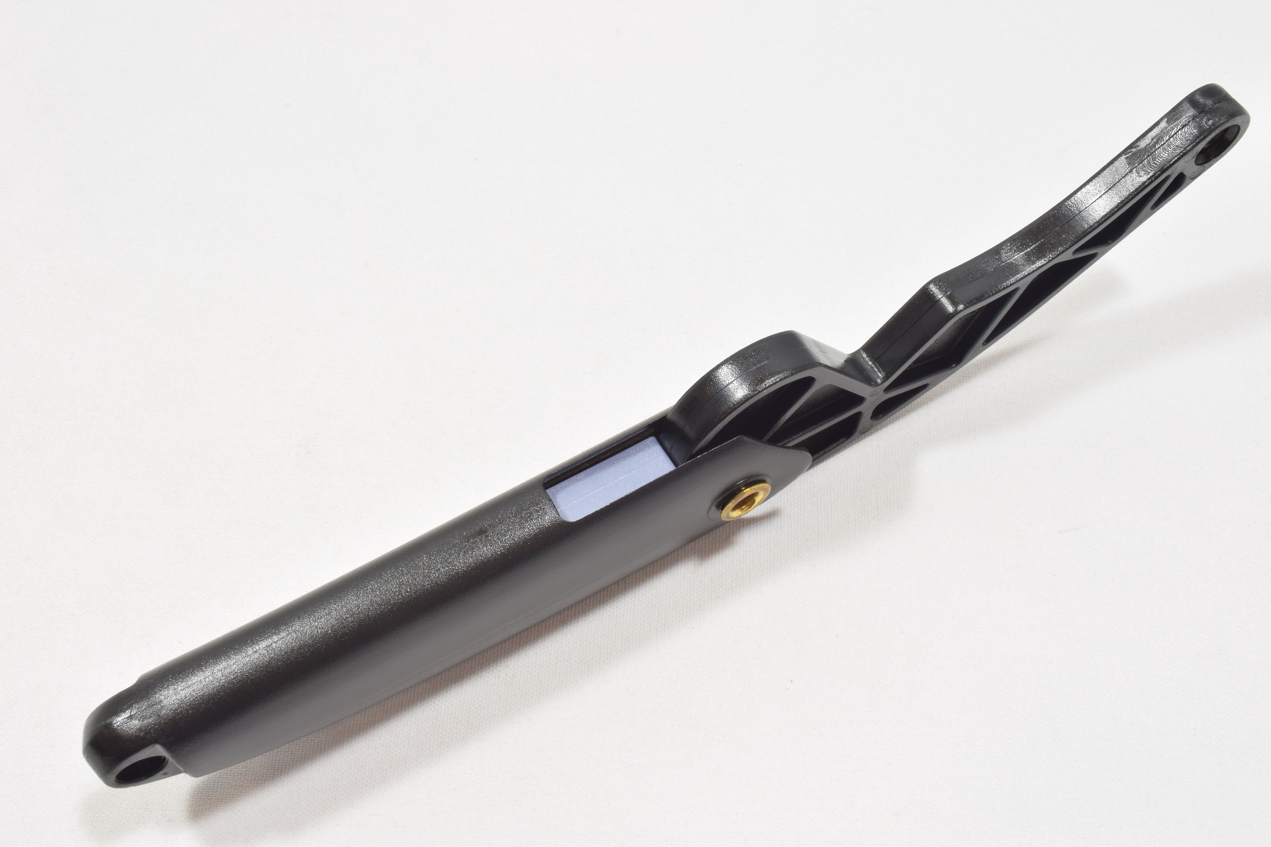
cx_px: 636
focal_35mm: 38
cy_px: 424
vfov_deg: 35.5
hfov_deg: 51.3
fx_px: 1324
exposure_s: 2
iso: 100
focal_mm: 25
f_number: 25
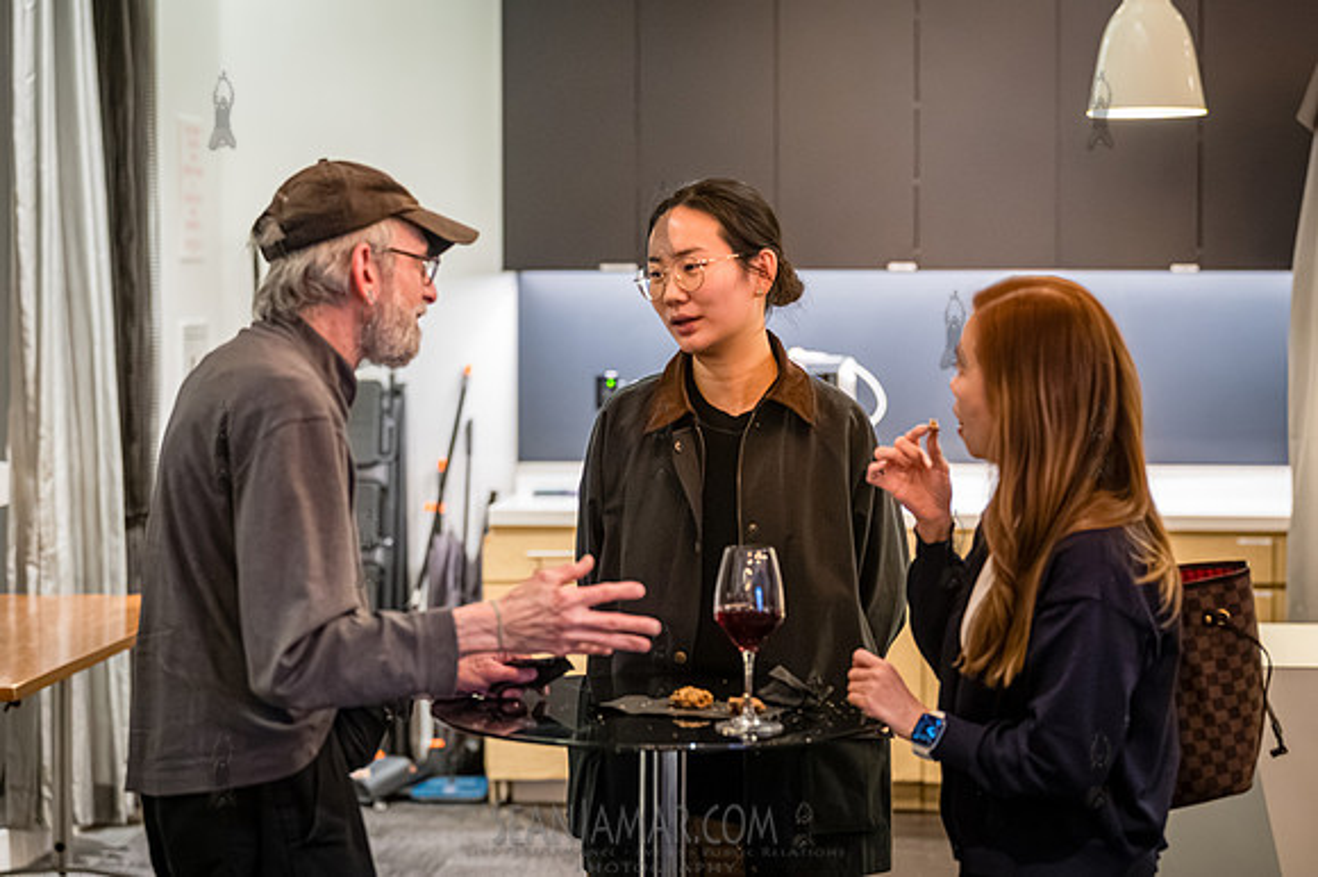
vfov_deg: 15.9
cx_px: 671
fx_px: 3133
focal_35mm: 86
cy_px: 410
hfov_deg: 23.8
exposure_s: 1/250
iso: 8000
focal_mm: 78
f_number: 2.8
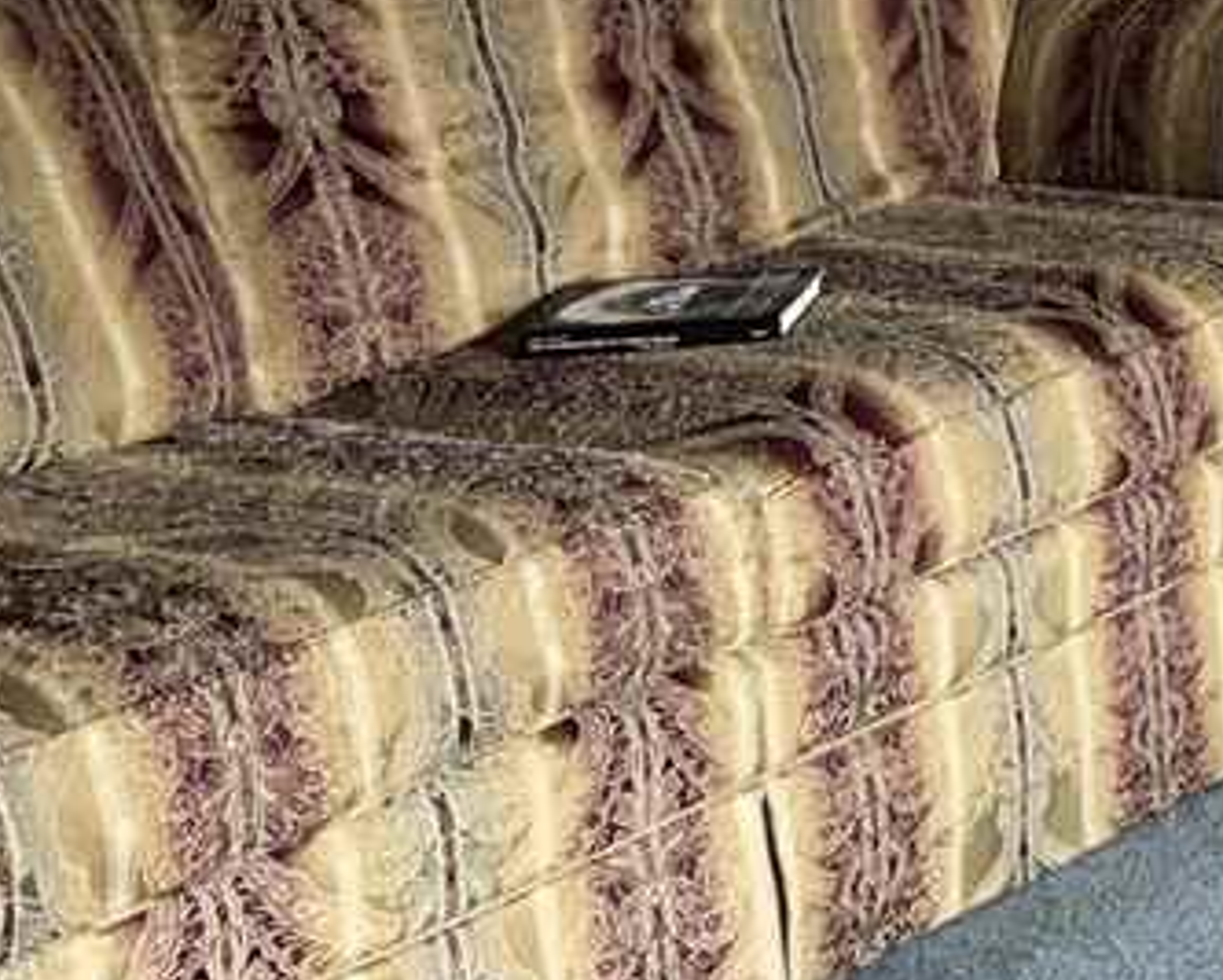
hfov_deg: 17.3
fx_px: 3261
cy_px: -264
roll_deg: +0.1
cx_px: 2207
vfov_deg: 16.3
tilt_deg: -7.6
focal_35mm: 90
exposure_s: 1/17
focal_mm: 6.76
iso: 125
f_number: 1.78
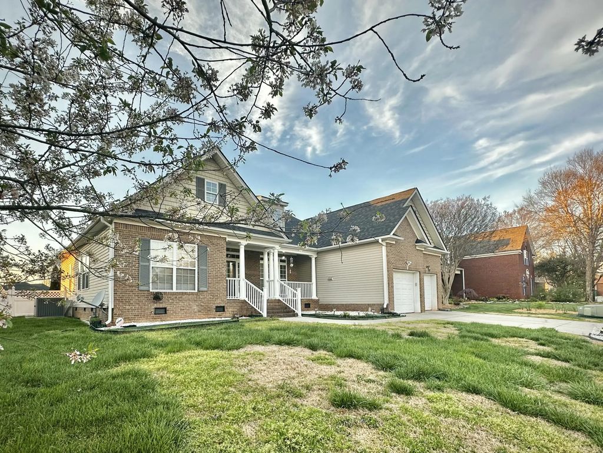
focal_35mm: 14
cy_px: 226
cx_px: 302
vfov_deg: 85.7
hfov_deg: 102.1
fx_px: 244
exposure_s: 1/121
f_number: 2.2
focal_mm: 2.22
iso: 40
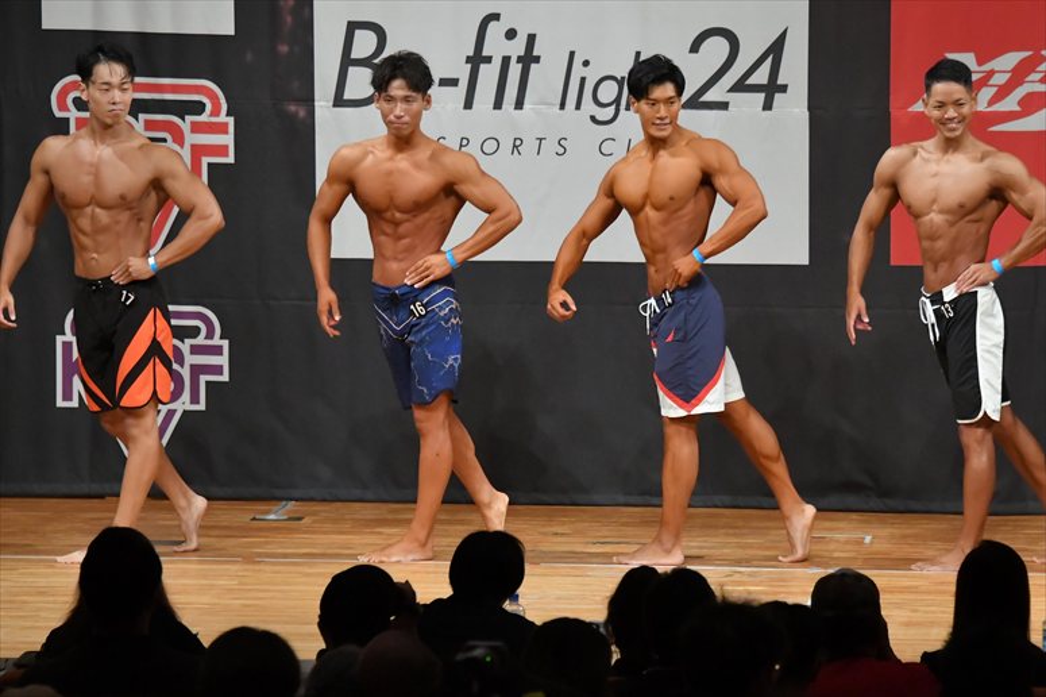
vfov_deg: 6.1
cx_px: 523
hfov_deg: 9.2
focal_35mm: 225
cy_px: 348
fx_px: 6534
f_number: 5.6
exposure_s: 1/400
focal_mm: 150
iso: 7200
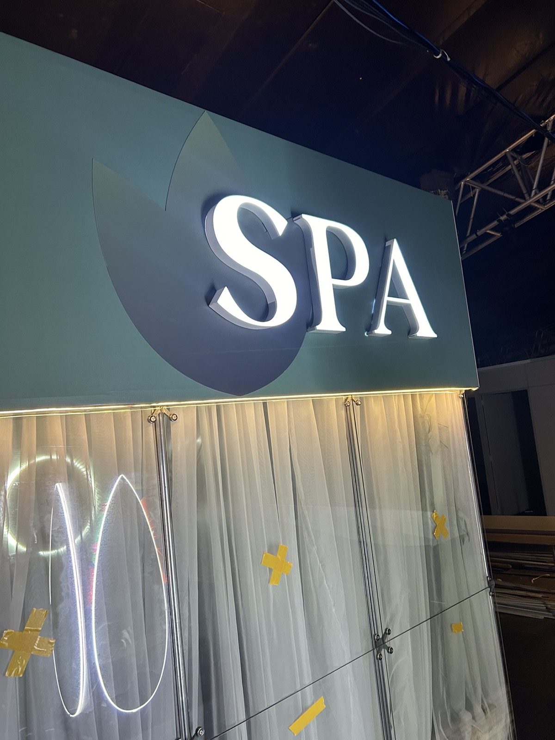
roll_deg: +7.0
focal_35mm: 26
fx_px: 556
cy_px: 370
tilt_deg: +8.4
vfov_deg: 67.3
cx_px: 278
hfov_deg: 53.1
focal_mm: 5.7
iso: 160
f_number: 1.5
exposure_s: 1/60
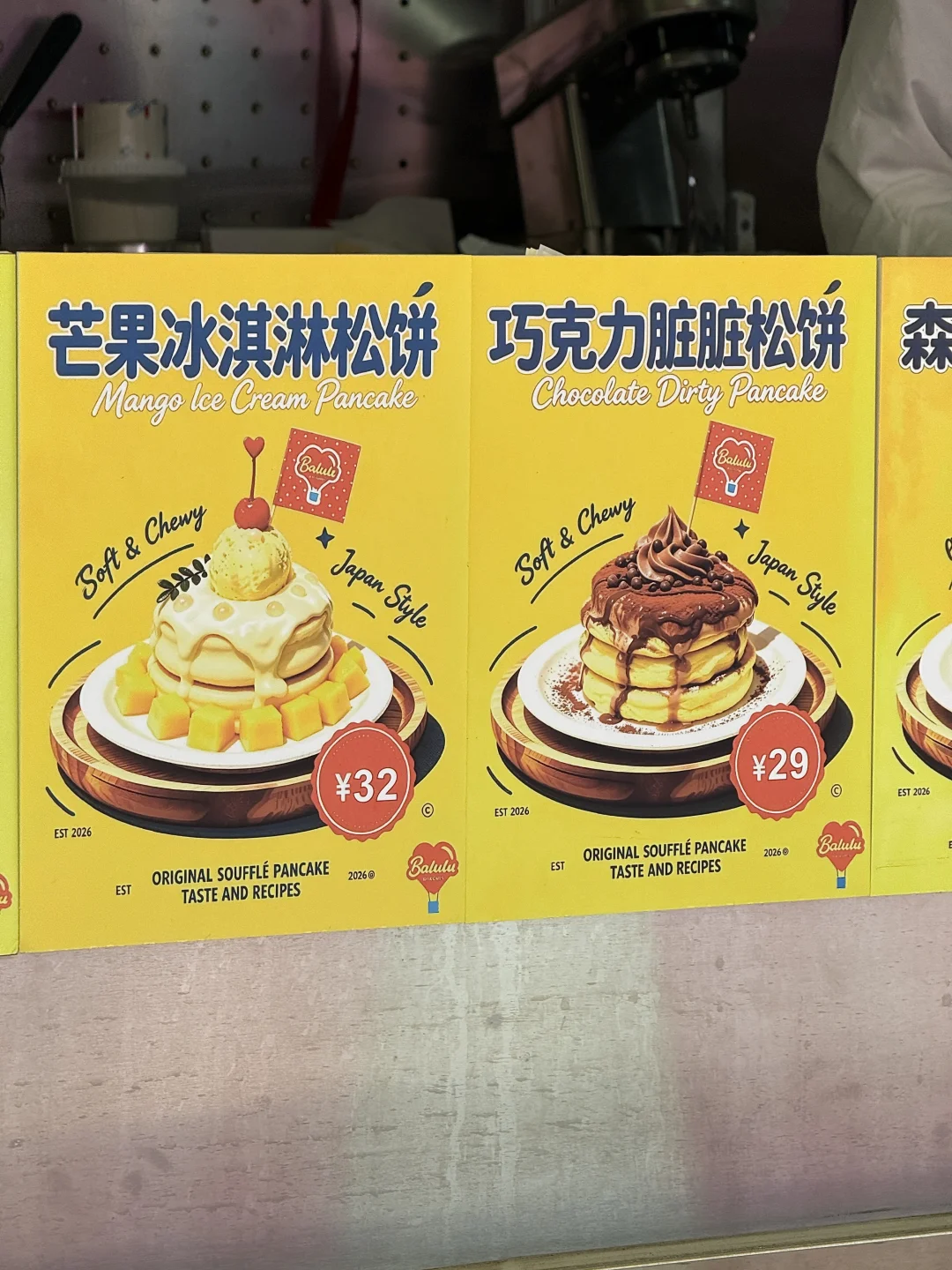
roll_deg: -1.4
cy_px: 635
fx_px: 4400
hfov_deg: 12.3
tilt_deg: -5.9
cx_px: 476
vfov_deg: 16.4
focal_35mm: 120
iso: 64
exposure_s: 1/227
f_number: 2.8
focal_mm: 15.66
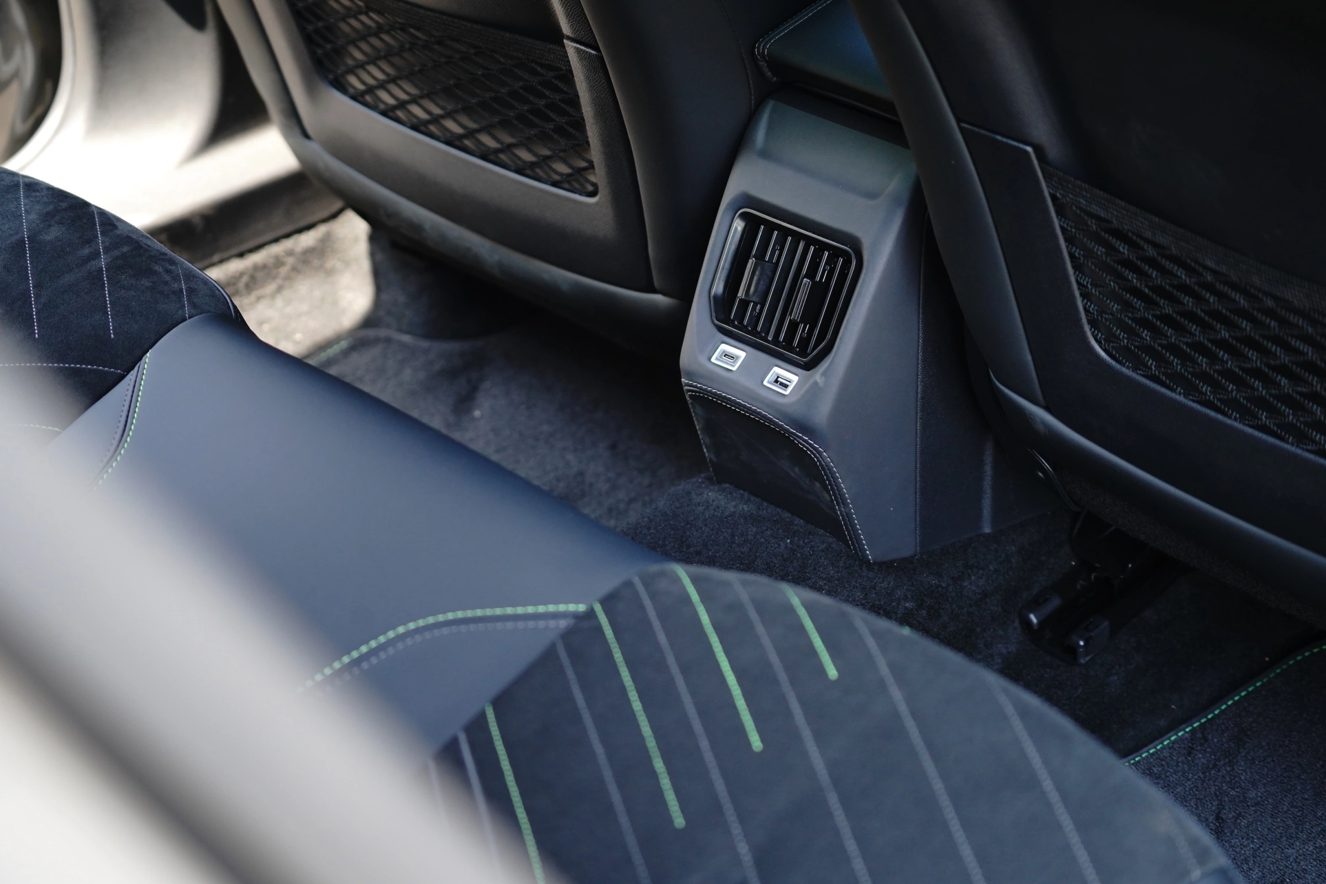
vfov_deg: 19.5
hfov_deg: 28.8
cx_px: 663
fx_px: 2578
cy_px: 442
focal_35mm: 70
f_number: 4
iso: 1000
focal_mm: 70
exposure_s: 1/400
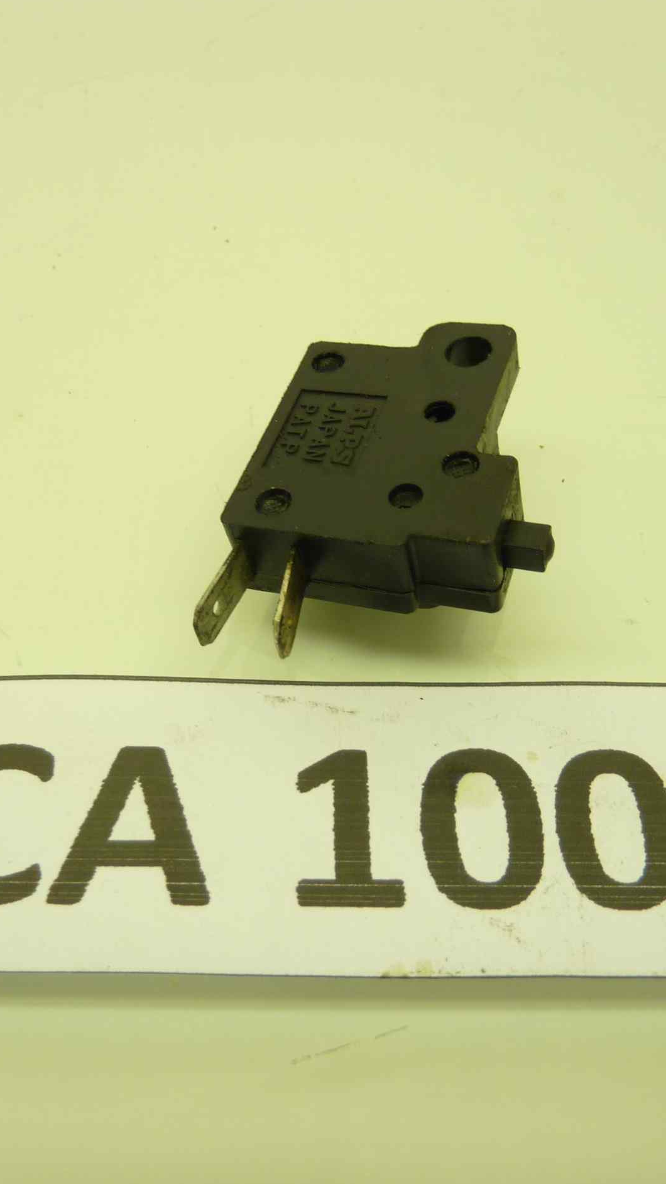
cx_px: 305
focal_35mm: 37
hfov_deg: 32.0
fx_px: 1161
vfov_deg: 54.0
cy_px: 585
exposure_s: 1/30
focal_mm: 4.1
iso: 80
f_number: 3.3
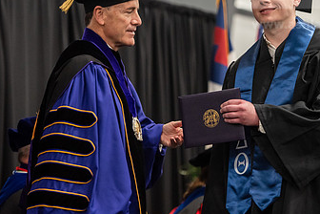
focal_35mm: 200
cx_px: 209
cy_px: 44
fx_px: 1778
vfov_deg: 6.9
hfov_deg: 10.3
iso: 2000
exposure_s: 1/200
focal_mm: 116
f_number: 3.2
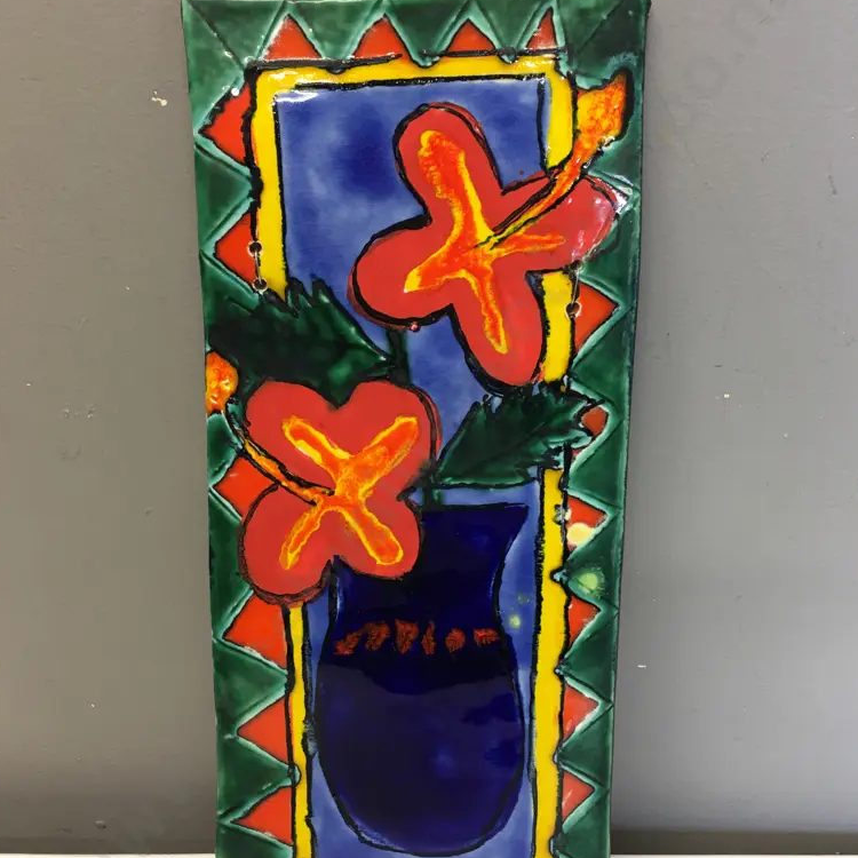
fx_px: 981
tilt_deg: -24.5
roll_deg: -1.8
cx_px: 431
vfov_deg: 47.2
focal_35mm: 35
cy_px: 440
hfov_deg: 47.2
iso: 40
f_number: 2.2
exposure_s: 1/17
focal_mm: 4.15
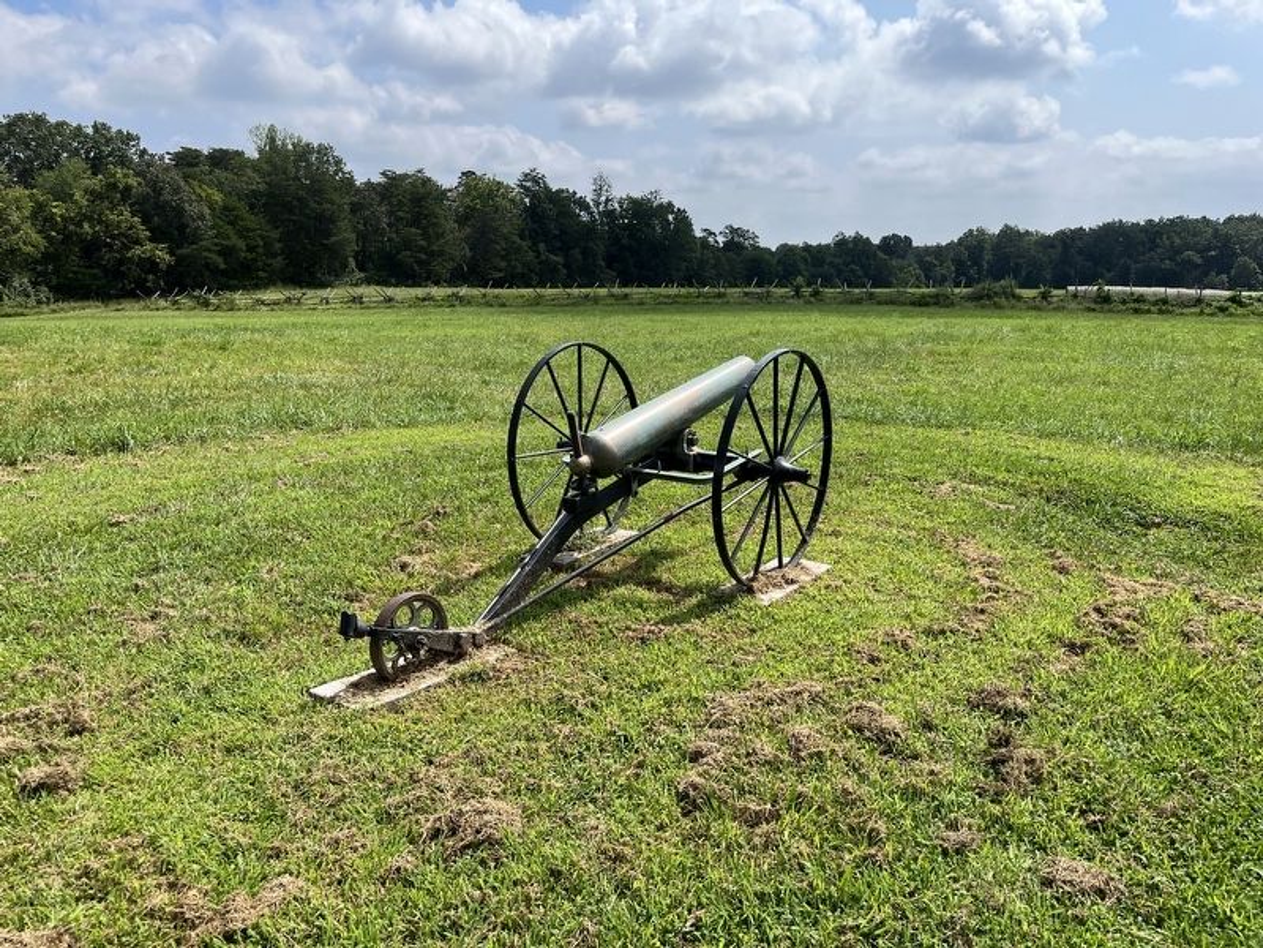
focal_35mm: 26
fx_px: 949
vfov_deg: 53.1
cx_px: 632
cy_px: 474
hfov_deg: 67.3
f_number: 1.6
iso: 50
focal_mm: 5.1
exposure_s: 1/3215
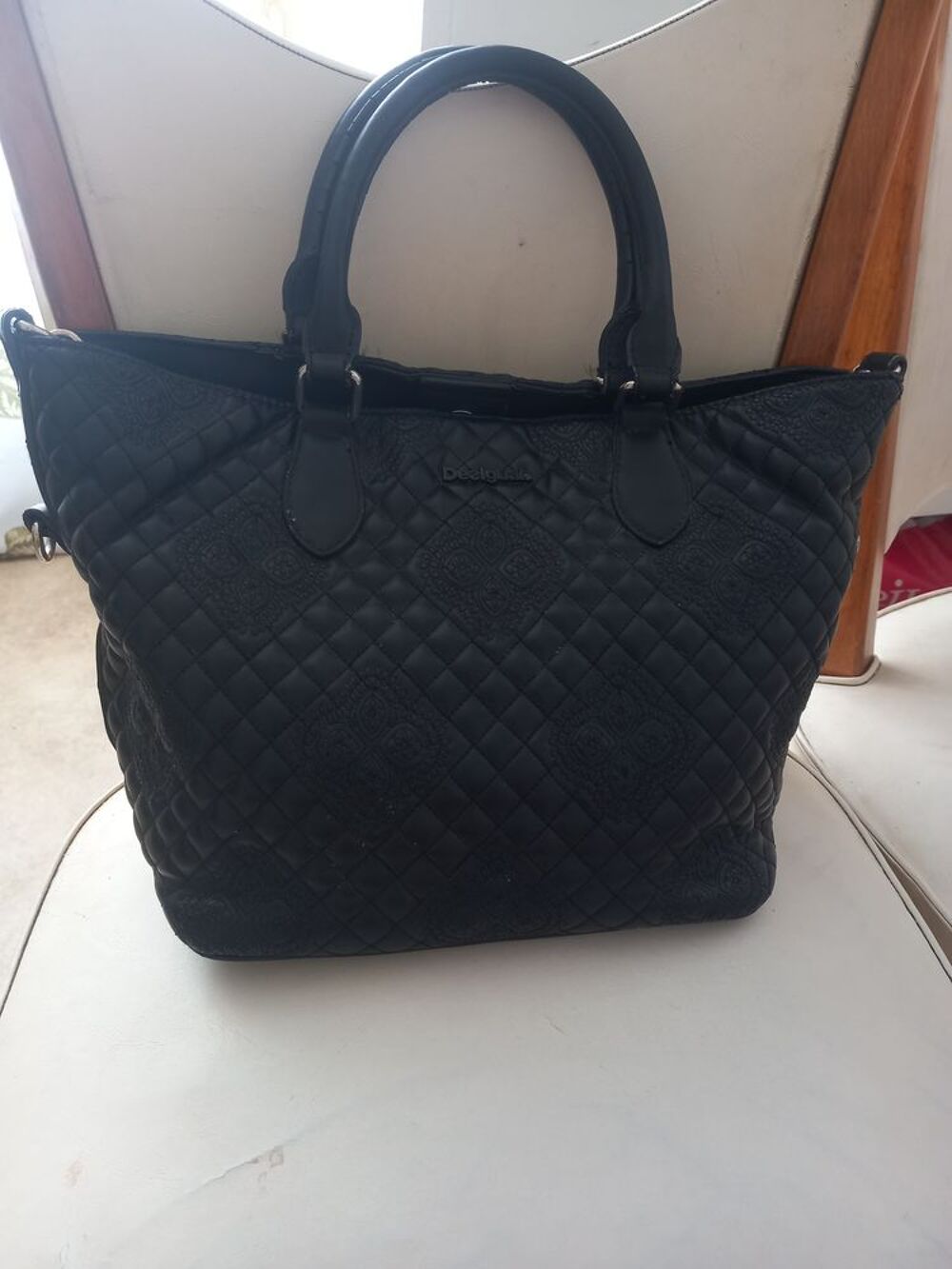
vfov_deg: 69.4
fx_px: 917
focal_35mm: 25
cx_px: 476
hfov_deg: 54.9
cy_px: 634
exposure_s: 1/33.3
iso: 250
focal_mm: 4.6
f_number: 2
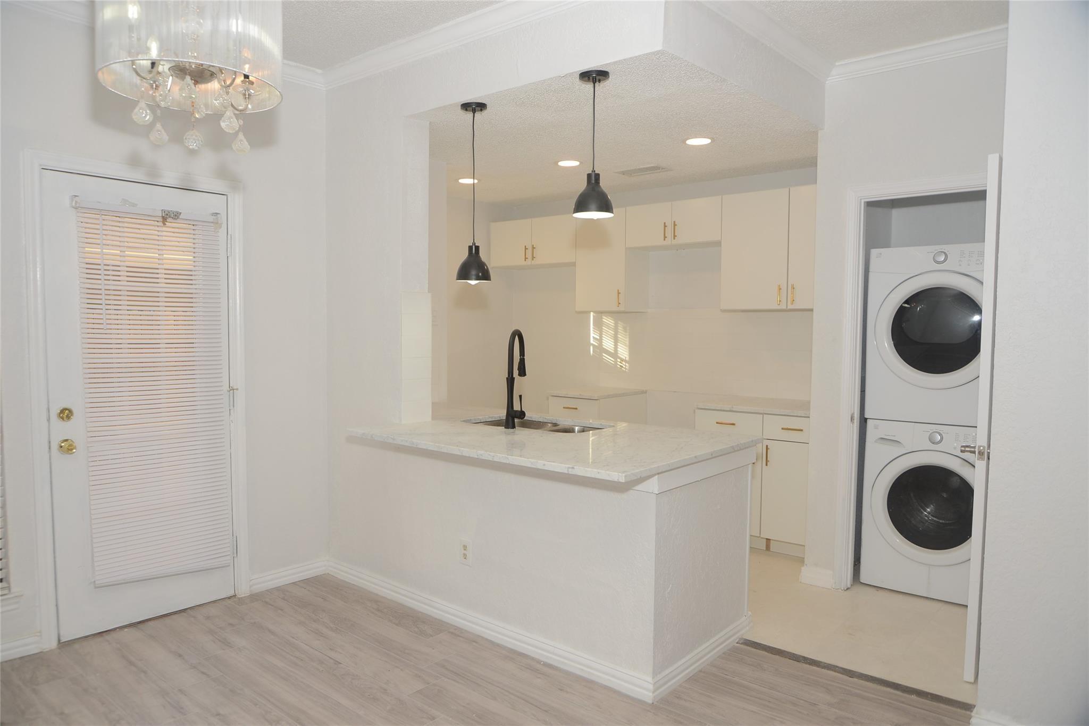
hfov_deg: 73.7
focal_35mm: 24
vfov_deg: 53.1
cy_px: 363
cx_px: 544
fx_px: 726
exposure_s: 1/90
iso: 400
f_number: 5.6
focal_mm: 24
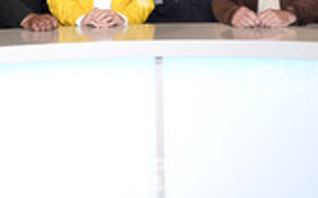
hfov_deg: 20.8
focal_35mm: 100
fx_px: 866
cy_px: -62
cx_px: 132
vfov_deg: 12.6
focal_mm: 37
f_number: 5
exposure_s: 1/160
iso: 1600
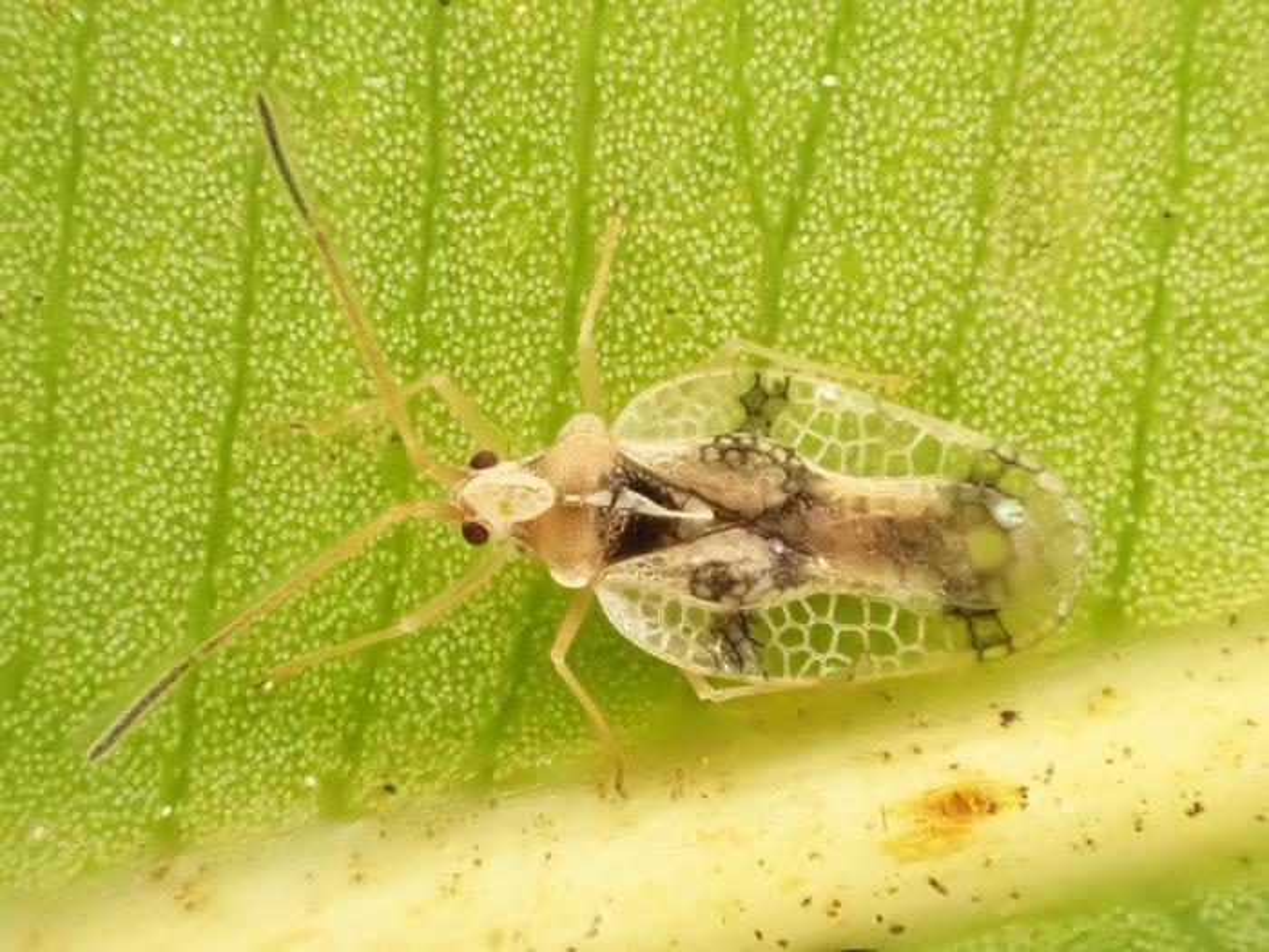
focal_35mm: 100
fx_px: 3666
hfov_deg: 19.6
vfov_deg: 14.8
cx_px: 634
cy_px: 476
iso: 1600
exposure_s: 1/80
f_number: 6.3
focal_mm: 18
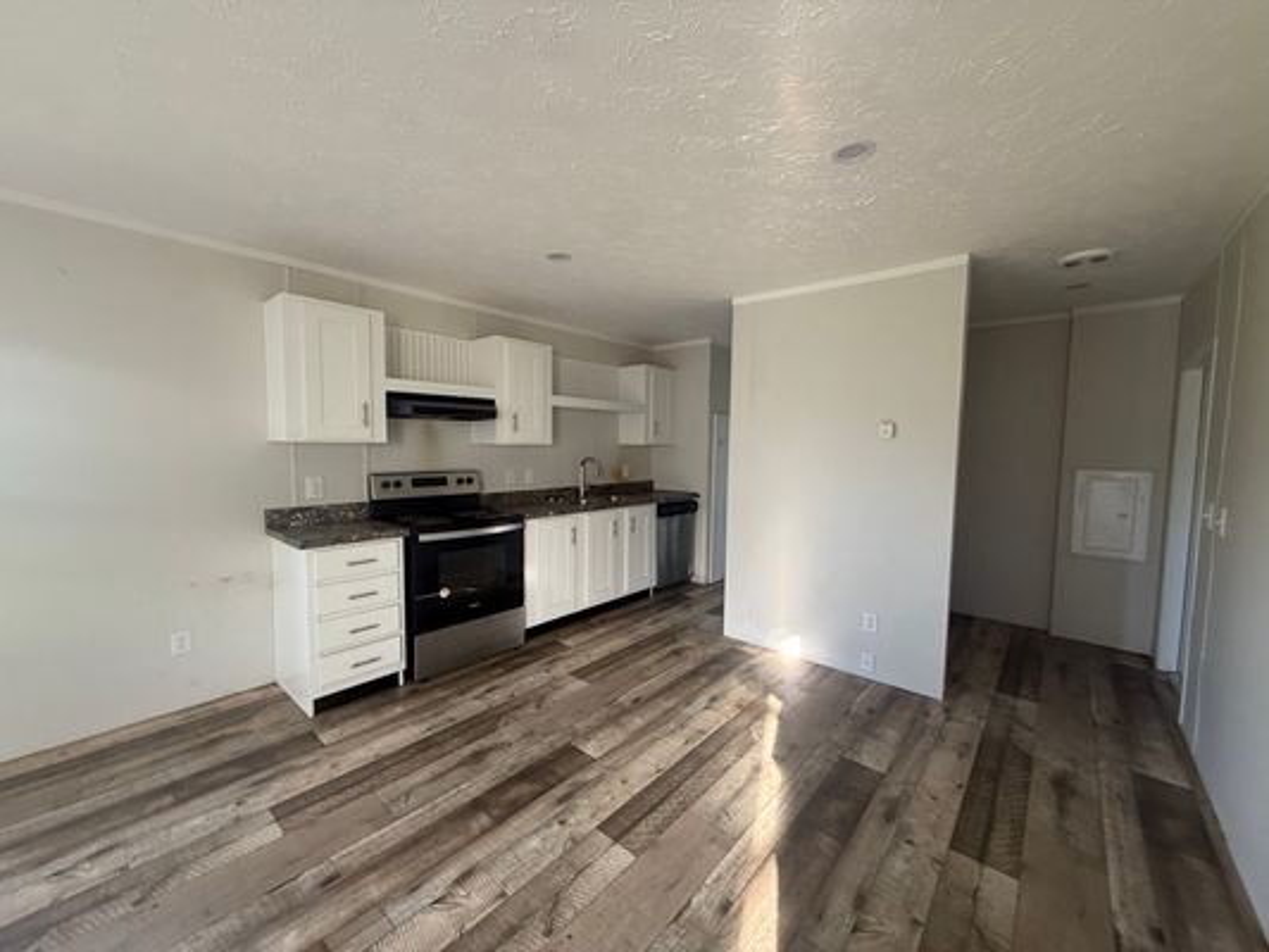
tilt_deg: -3.7
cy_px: 476
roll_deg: -0.5
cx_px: 634
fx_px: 513
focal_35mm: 14
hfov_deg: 102.1
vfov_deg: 85.7
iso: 320
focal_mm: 2.22
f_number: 2.2
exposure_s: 1/73
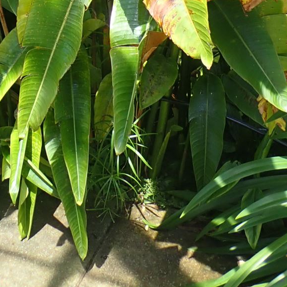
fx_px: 863
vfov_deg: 16.4
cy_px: -197
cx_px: 46
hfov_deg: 18.7
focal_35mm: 92
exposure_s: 1/250
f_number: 3.2
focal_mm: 5.5
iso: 100
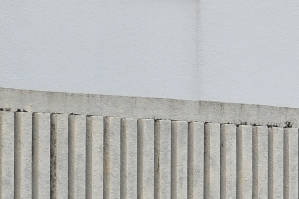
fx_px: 3562
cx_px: 750
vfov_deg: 3.2
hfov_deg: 4.7
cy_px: 211
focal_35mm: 429
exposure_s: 1/80
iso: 125
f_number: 4.5
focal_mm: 48
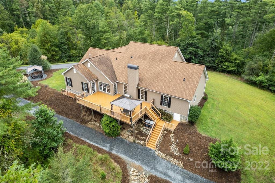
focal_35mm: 22
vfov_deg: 57.1
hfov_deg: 78.6
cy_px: 92
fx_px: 168
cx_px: 138
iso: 100
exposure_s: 1/640
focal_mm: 8.38
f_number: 2.8
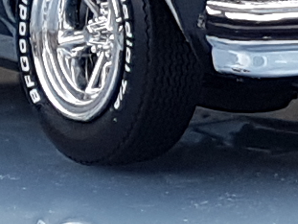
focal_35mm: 119
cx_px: 157
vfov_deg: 12.2
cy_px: -44
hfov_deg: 16.5
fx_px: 1025
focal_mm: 4.2
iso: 40
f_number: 1.7
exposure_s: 1/688
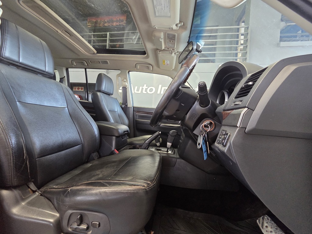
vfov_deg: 89.9
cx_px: 156
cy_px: 117
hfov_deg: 106.2
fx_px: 117
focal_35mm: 13
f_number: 2.2
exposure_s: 1/100
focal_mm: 2.2
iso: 640
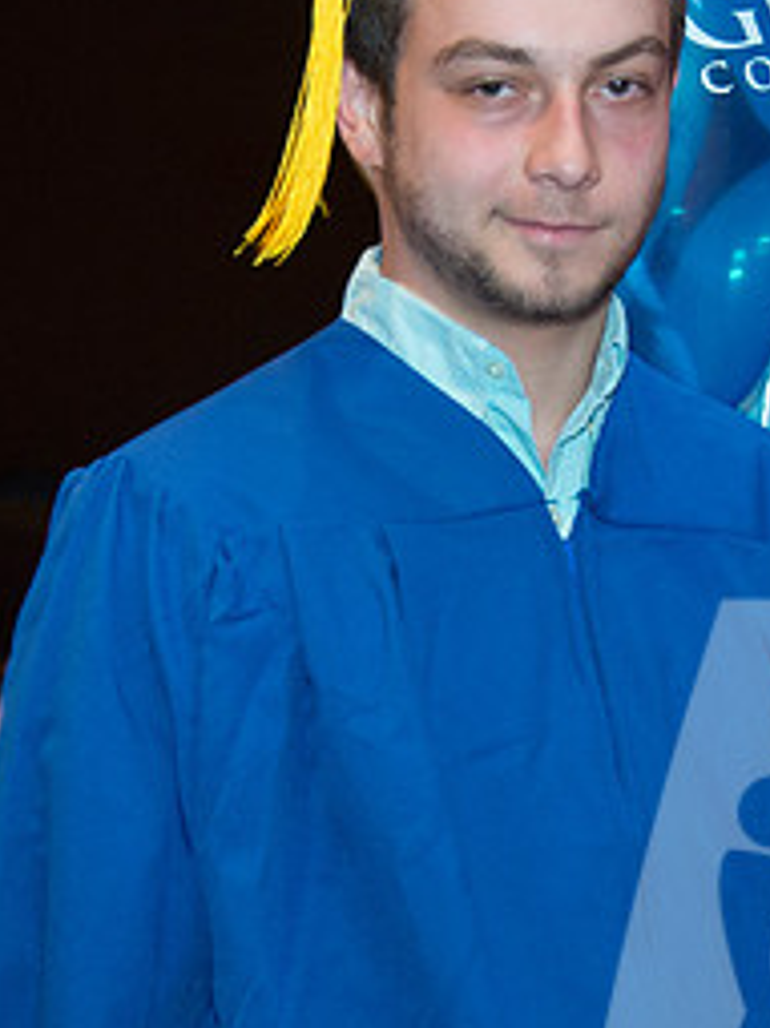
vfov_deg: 7.6
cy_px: 597
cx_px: 462
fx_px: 7688
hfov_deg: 5.7
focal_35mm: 259
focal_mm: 78
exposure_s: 1/80
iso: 2000
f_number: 5
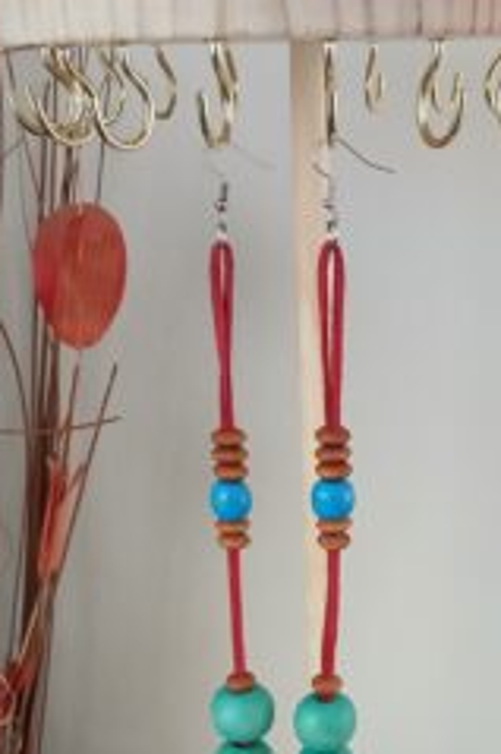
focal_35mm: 47
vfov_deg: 39.9
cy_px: 628
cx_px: 321
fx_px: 982
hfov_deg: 28.5
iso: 250
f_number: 1.8
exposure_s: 1/25
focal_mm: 3.98
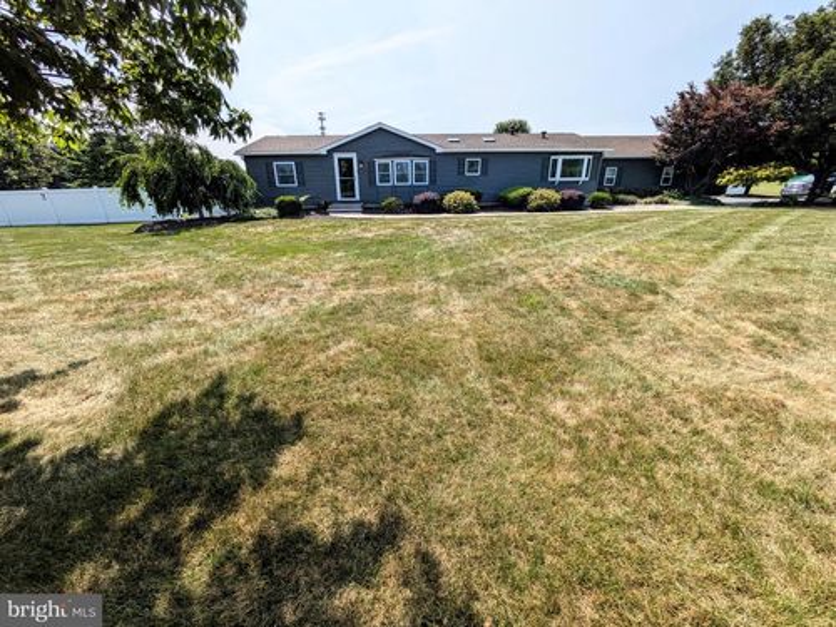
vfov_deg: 85.7
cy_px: 314
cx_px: 418
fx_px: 338
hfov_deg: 102.1
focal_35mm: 14
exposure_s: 1/2532
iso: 50
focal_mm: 1.83
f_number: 2.2
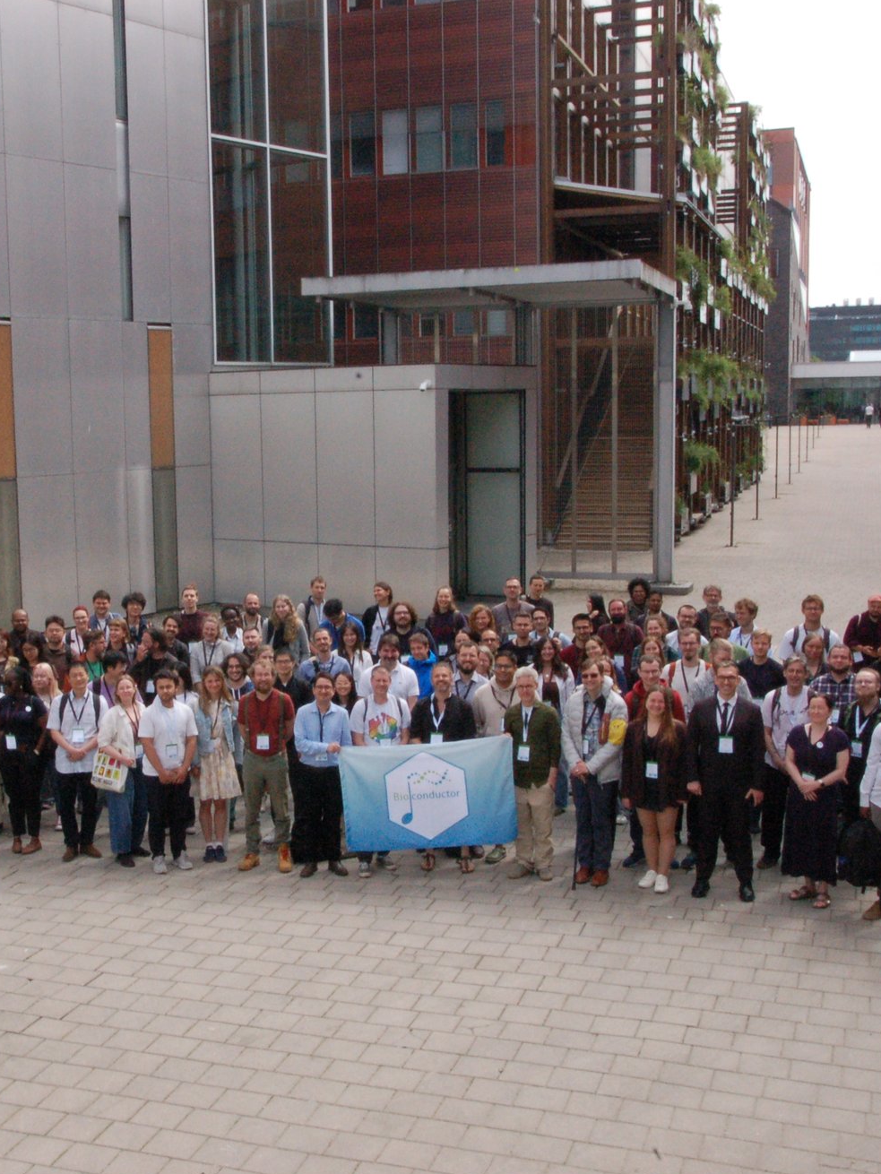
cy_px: 592
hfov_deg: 32.6
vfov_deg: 42.9
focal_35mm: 44
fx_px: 1493
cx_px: 284
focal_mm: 20
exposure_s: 1/125
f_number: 32
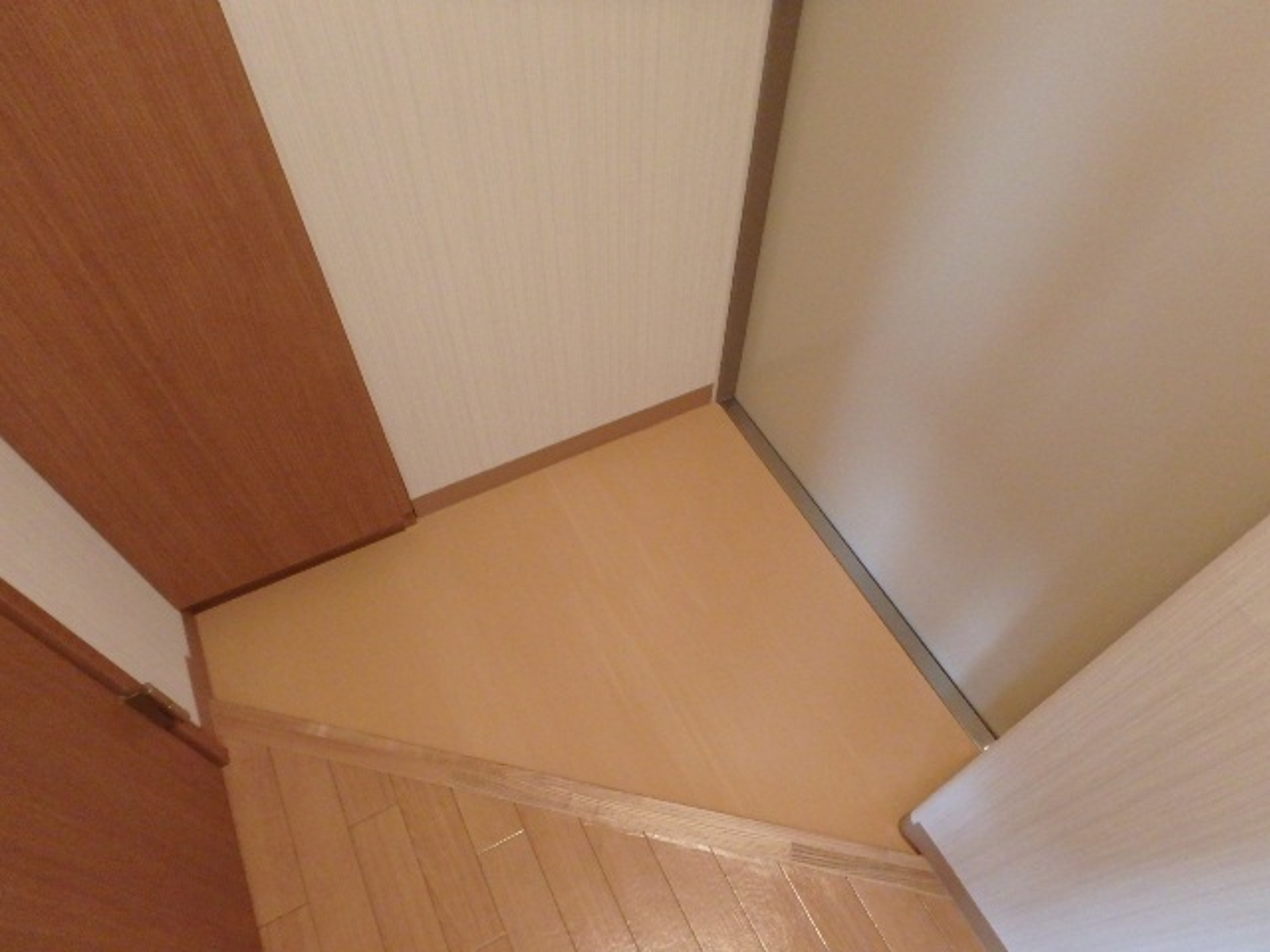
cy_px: 476
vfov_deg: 63.4
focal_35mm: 21
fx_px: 770
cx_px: 635
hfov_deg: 79.0
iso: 800
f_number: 3.5
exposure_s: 1/25
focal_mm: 3.7
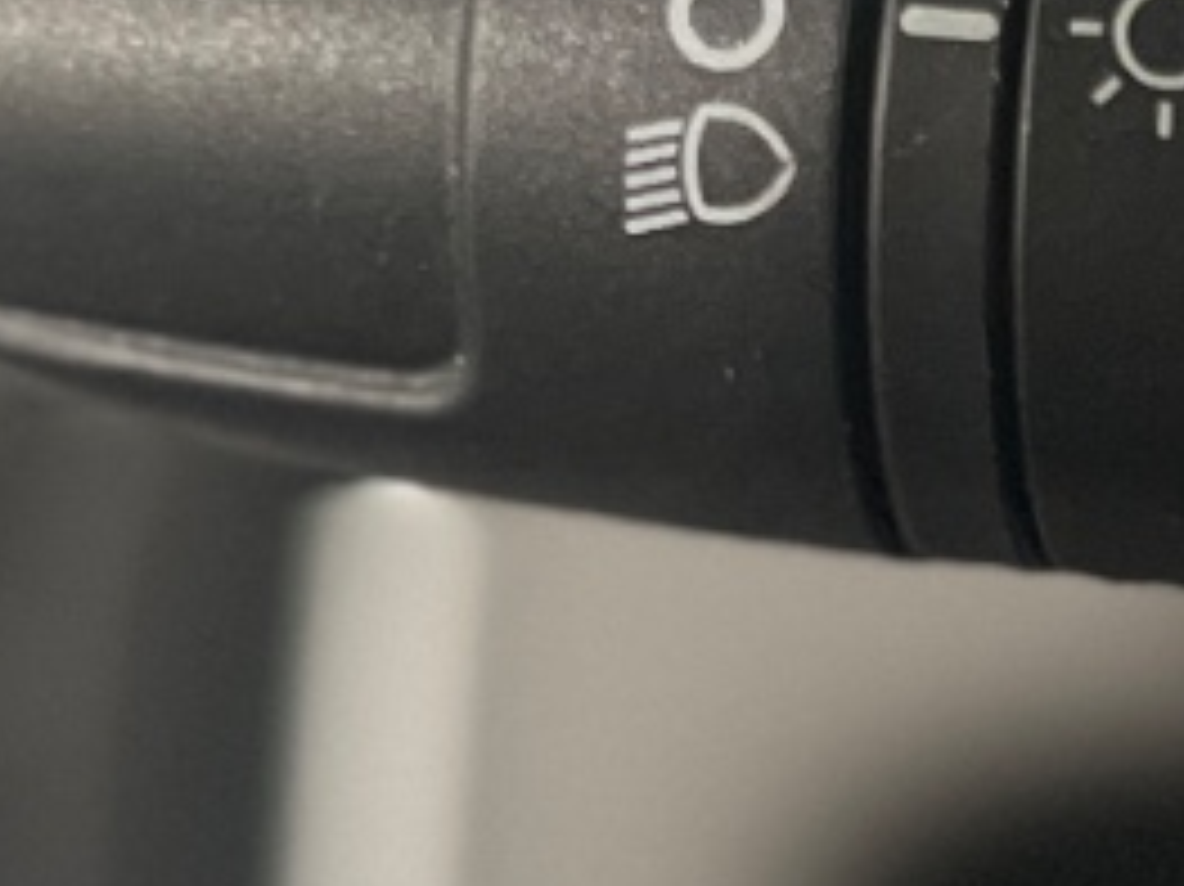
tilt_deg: -20.2
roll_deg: +2.4
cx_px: 1594
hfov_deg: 12.1
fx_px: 5402
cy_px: 908
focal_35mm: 158
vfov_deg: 9.3
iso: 400
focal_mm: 5.1
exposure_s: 1/40
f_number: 1.6
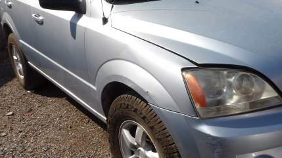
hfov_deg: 51.0
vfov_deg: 30.4
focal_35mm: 39
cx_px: 178
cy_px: 74
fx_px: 292
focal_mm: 4.3
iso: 100
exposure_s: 1/631
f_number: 5.6
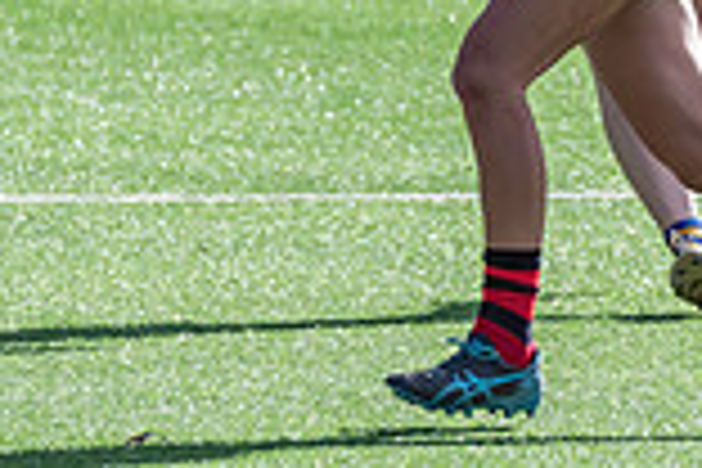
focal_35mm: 1090
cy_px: -22
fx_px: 21253
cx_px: 620
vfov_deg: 1.3
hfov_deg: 1.9
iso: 800
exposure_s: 1/1600
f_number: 8
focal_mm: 260
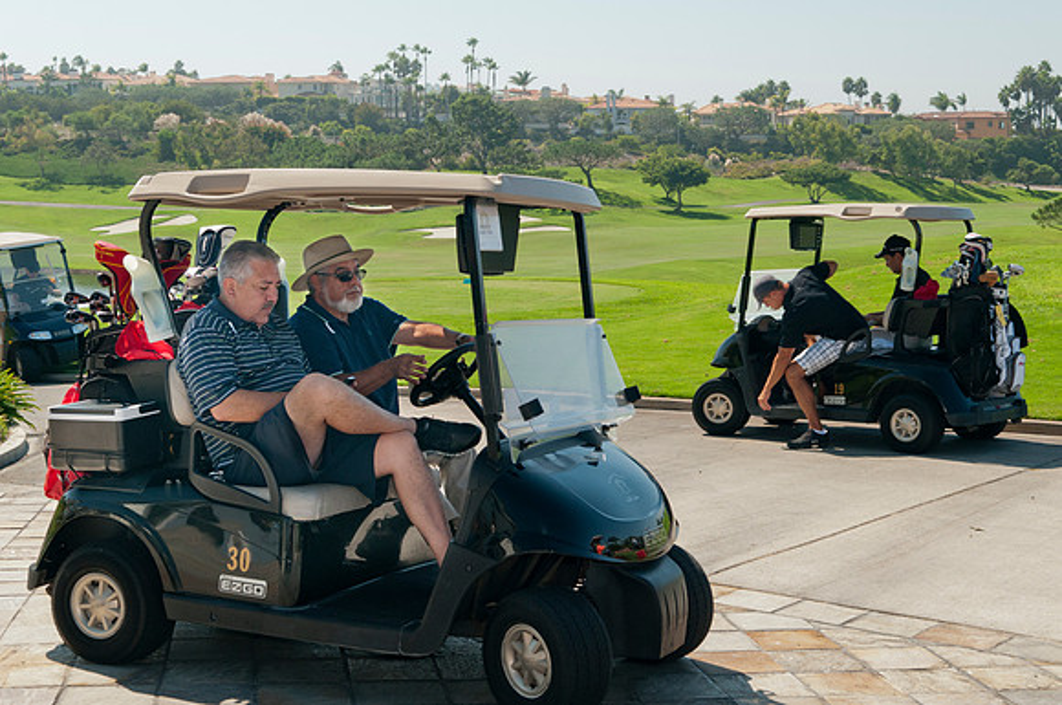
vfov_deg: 23.7
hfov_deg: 35.1
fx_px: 1679
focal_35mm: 57
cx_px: 531
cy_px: 352
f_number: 7.1
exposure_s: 1/200
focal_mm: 38
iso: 400
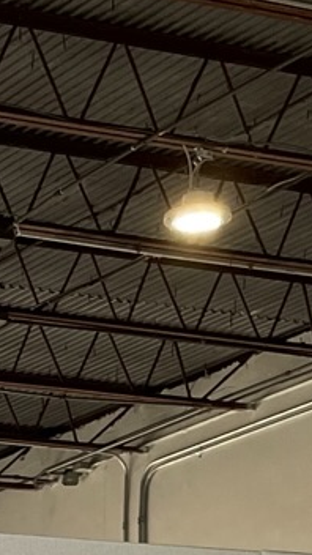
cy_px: 1201
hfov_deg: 7.2
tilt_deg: -3.0
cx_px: -235
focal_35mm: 165
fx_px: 2427
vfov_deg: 11.4
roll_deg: +0.2
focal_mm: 4.2
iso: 32
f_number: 1.6
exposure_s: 1/201
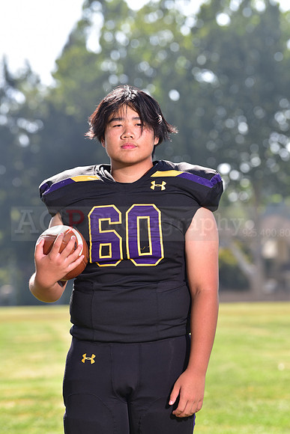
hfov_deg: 8.9
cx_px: 145
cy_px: 217
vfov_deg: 13.2
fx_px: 1872
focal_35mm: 155
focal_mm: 155
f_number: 5
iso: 100
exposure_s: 1/250
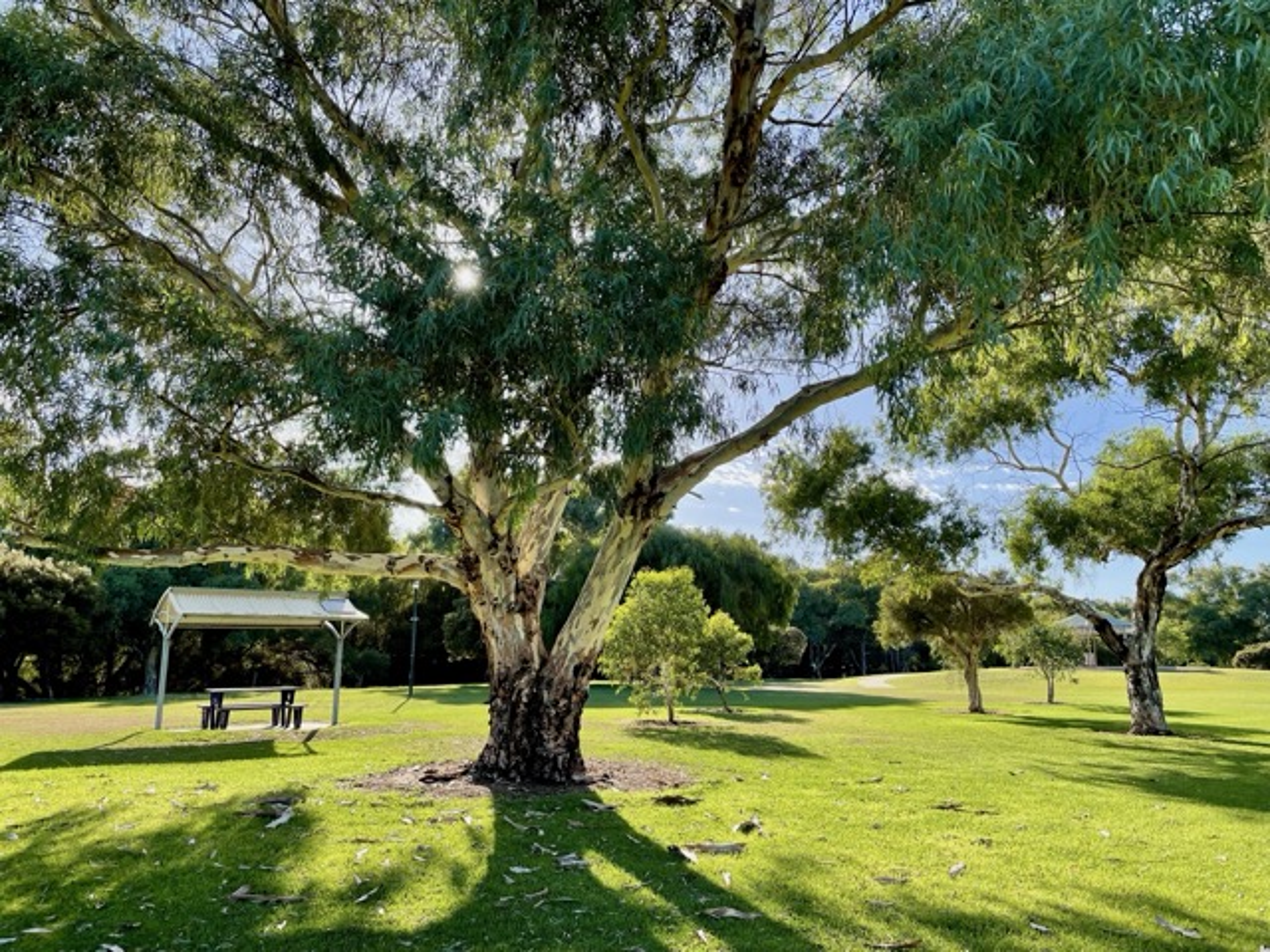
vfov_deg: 53.1
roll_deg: +0.0
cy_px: 476
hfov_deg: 67.3
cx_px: 635
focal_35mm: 26
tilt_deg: +11.6
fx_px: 954
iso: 32
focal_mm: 4.2
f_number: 1.6
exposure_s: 1/1435
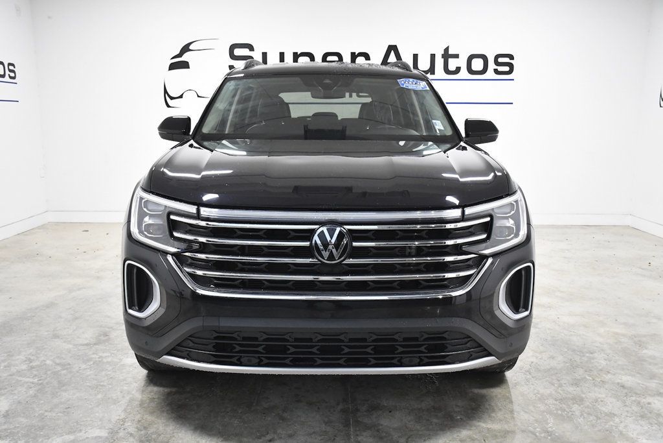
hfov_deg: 55.8
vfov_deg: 38.9
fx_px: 626
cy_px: 222
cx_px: 332
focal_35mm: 34
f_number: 4.5
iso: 2500
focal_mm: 23
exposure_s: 1/320
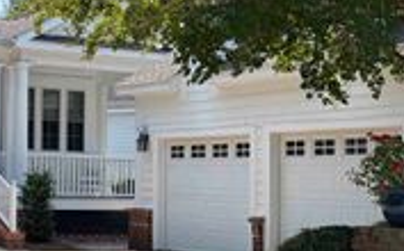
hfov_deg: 25.1
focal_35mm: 78
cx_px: -7
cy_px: 118
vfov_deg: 16.7
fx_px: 857
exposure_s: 1/2639
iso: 50
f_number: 1.6
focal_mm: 5.96
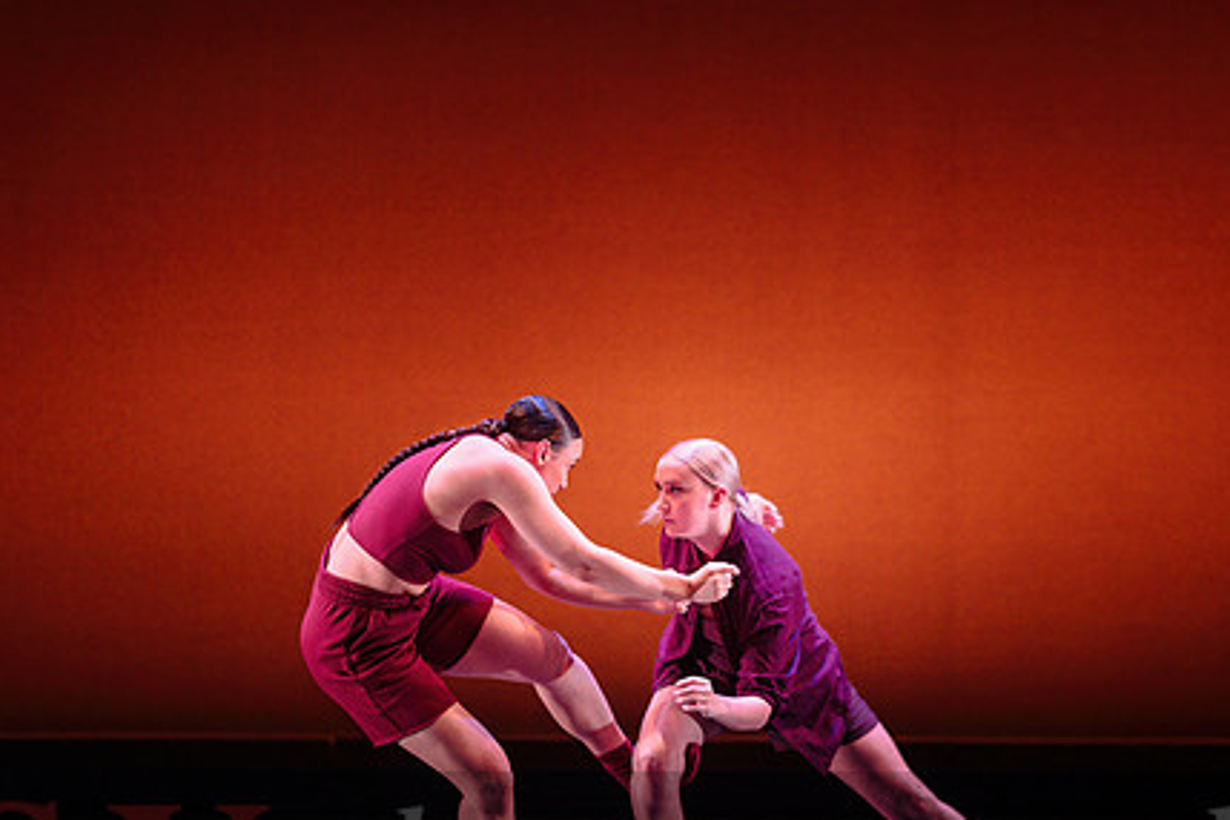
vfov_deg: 9.7
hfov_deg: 14.4
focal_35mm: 142
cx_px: 783
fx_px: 4851
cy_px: 475
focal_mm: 105
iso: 1250
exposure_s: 1/400
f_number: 1.4
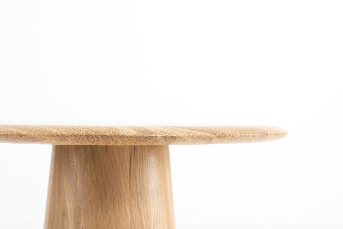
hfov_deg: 33.4
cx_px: 172
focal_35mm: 60
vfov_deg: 22.6
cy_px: 114
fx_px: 572
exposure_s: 1/100
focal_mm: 60
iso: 100
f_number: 11
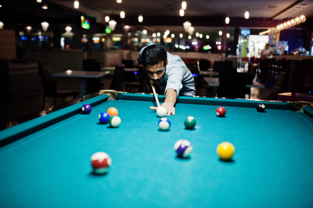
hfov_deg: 54.5
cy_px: 104
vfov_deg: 37.8
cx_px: 156
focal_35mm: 35
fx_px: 304
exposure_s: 1/500
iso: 1000
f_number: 1.4
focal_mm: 35
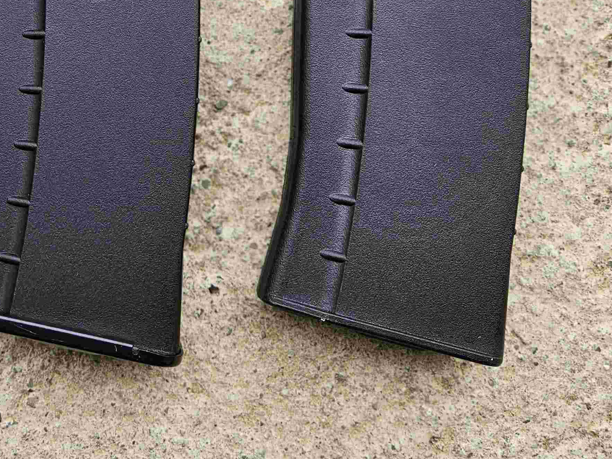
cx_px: 111
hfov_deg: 35.5
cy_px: 27
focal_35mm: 52
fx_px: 919
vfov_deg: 26.9
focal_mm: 5.4
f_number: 1.8
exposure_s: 1/339
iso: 25
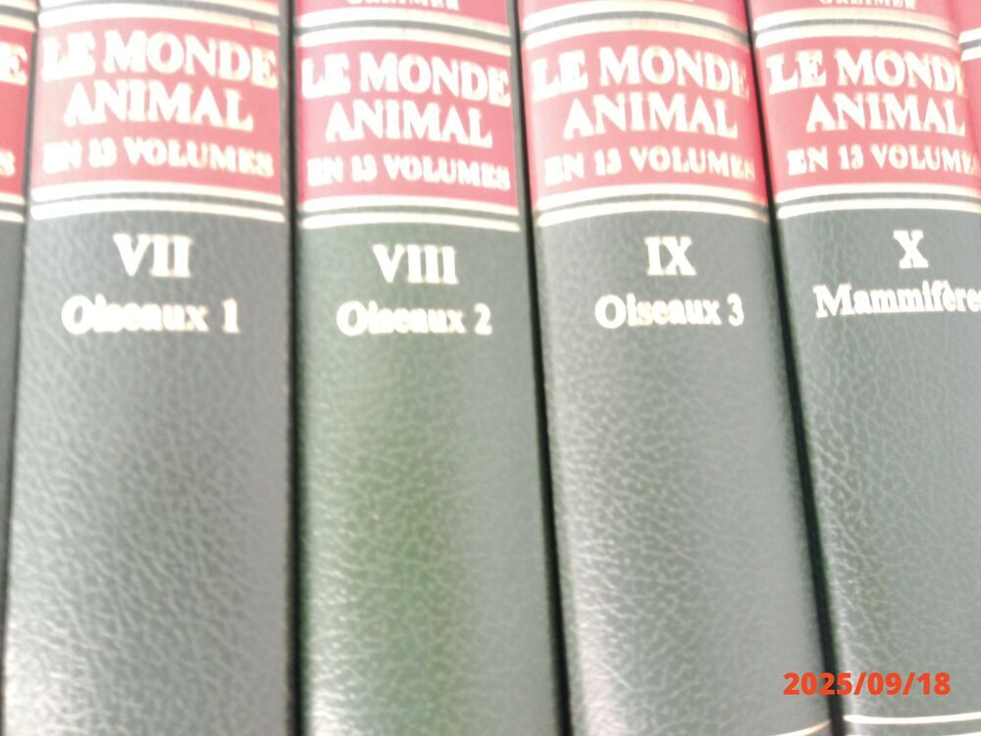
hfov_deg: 67.3
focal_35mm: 26
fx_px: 737
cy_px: 368
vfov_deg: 53.1
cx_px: 490
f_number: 2
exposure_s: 1/16
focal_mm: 3
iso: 600
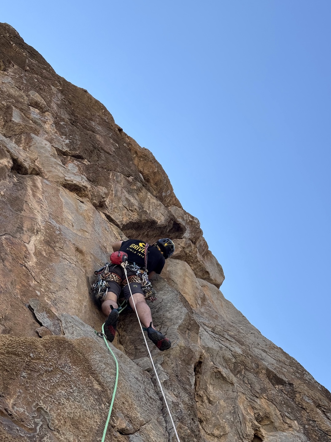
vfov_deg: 39.7
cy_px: 221
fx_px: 612
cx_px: 166
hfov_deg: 30.3
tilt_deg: +69.7
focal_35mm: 48
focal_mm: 6.76
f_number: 1.78
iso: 64
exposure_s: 1/2331
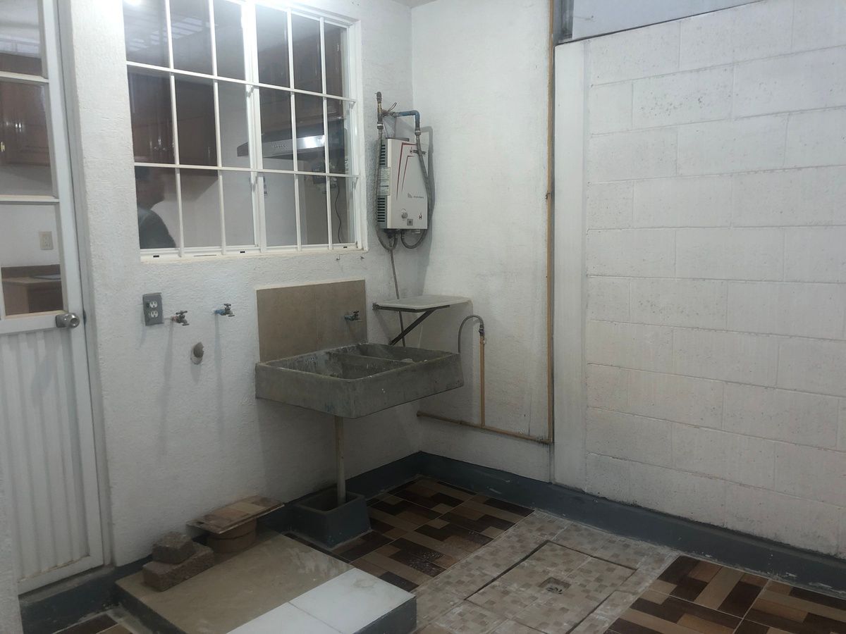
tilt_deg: -7.1
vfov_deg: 49.7
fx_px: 684
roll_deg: +1.5
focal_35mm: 28
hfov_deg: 63.4
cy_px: 317
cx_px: 423
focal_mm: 4
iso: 40
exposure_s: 1/17
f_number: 1.8
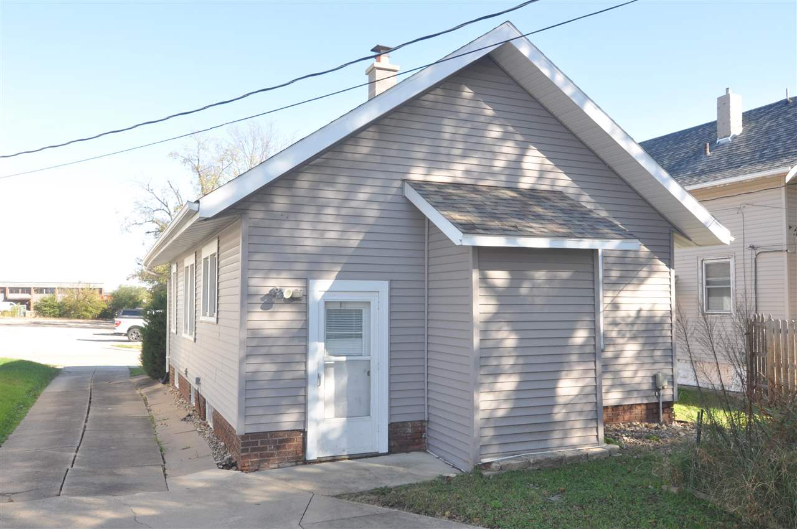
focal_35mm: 30
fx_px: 663
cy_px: 264
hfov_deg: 62.0
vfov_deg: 43.5
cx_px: 398
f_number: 16
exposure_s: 1/60
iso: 500
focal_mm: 20
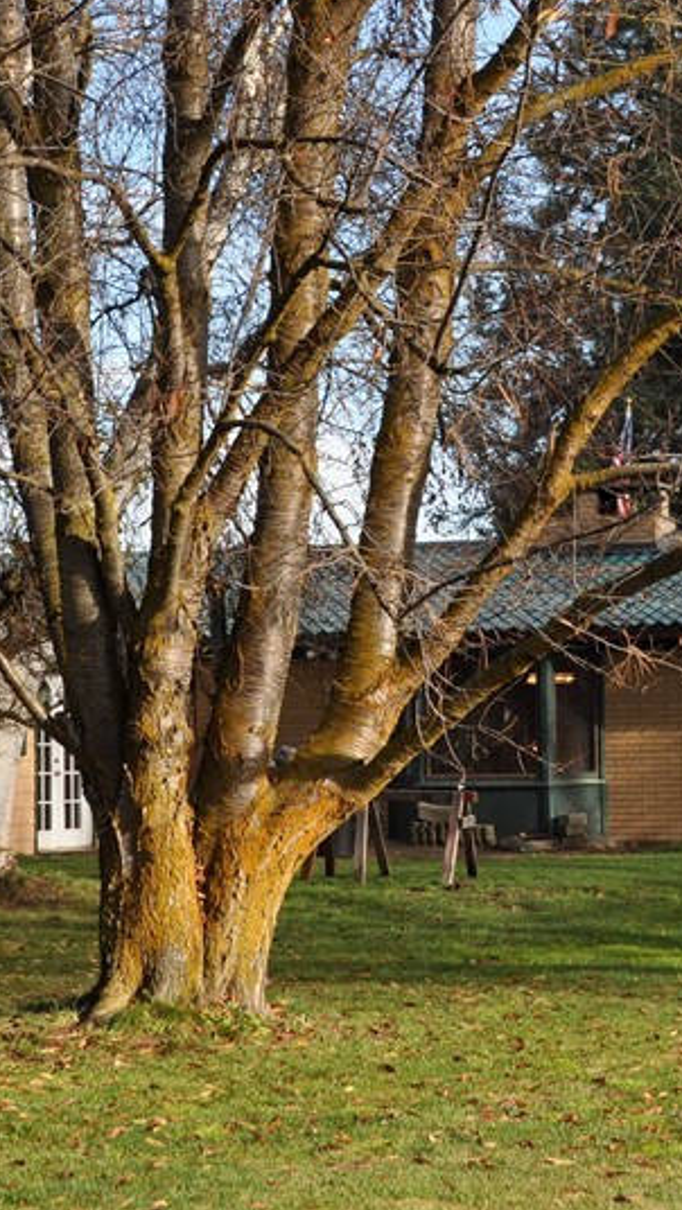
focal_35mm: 121
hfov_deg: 10.0
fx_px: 3885
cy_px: 546
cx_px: 388
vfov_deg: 17.7
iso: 200
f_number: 7.1
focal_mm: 38
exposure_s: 1/200
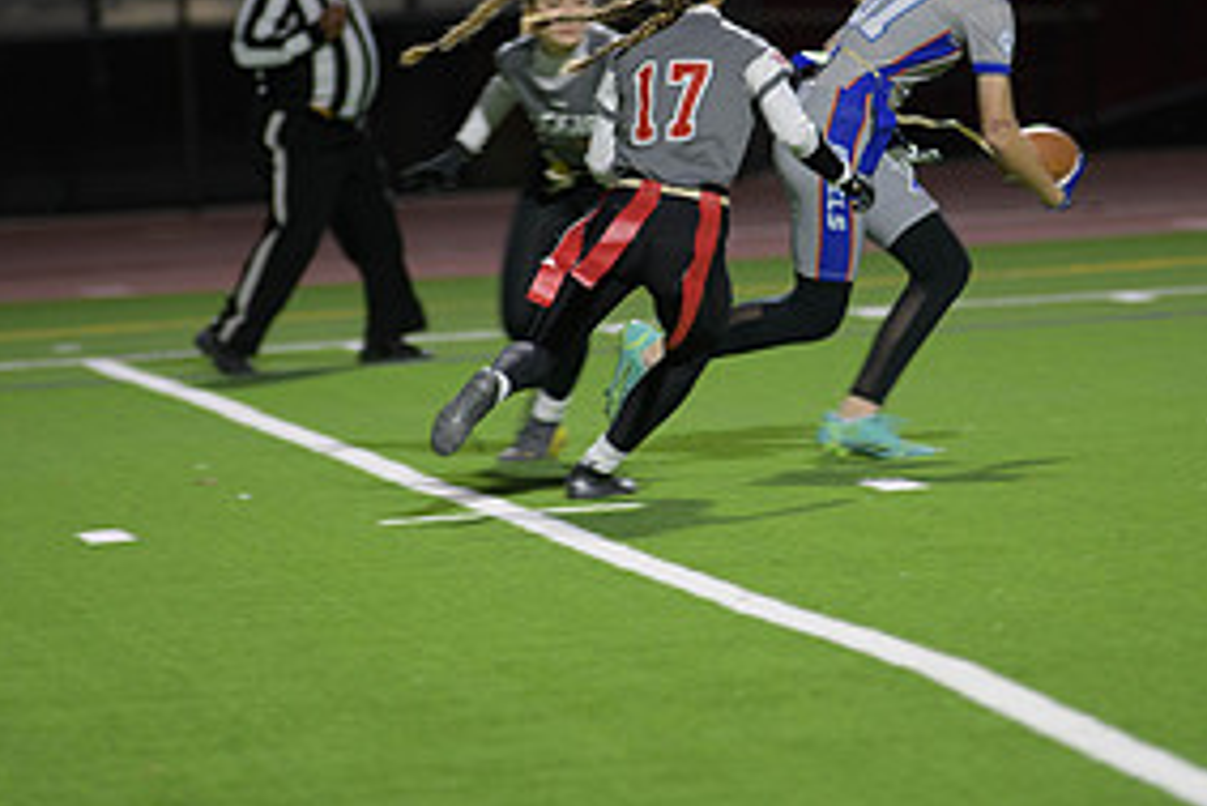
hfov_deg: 5.3
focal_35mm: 390
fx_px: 13082
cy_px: 151
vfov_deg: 3.5
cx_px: 670
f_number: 2.8
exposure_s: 1/200
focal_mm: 190
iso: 1000
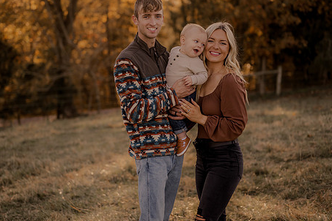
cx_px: 140
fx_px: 590
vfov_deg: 21.2
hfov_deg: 31.4
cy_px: 104
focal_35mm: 64
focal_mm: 50
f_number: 1.8
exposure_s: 1/1600
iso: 250
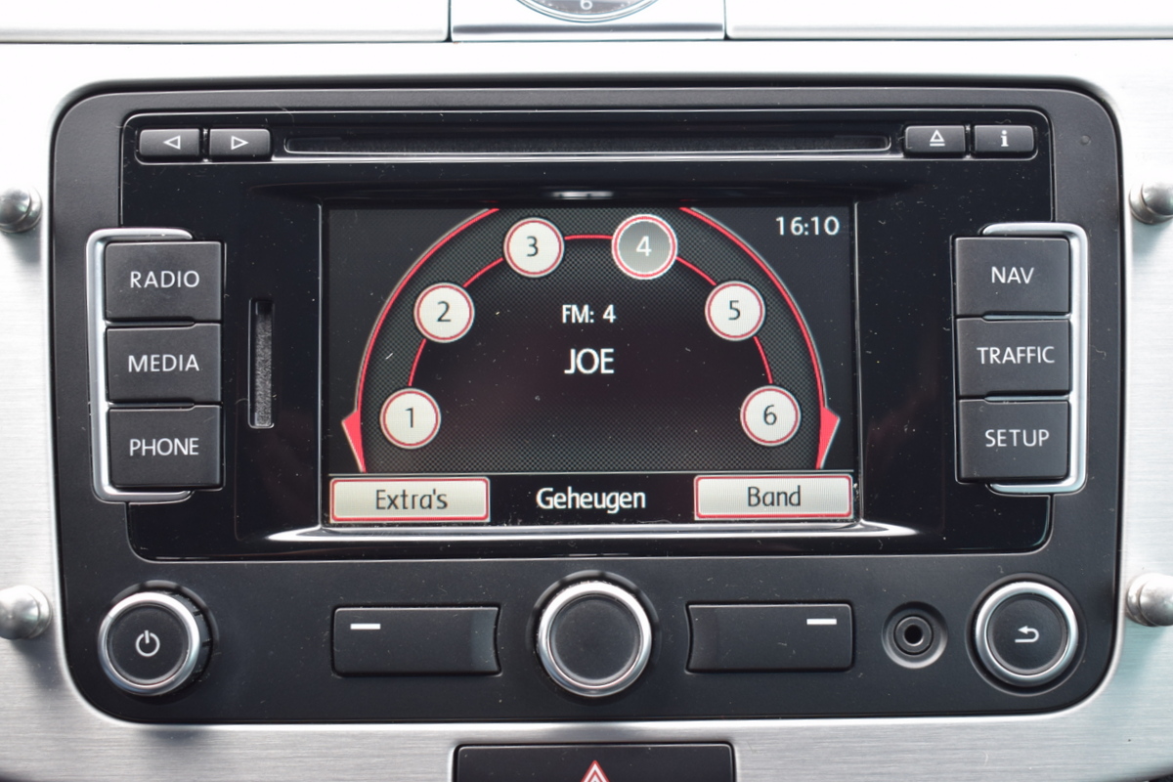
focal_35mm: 54
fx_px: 1759
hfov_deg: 36.9
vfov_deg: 25.1
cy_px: 391
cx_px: 586
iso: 400
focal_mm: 36
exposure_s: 1/80
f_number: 4.8
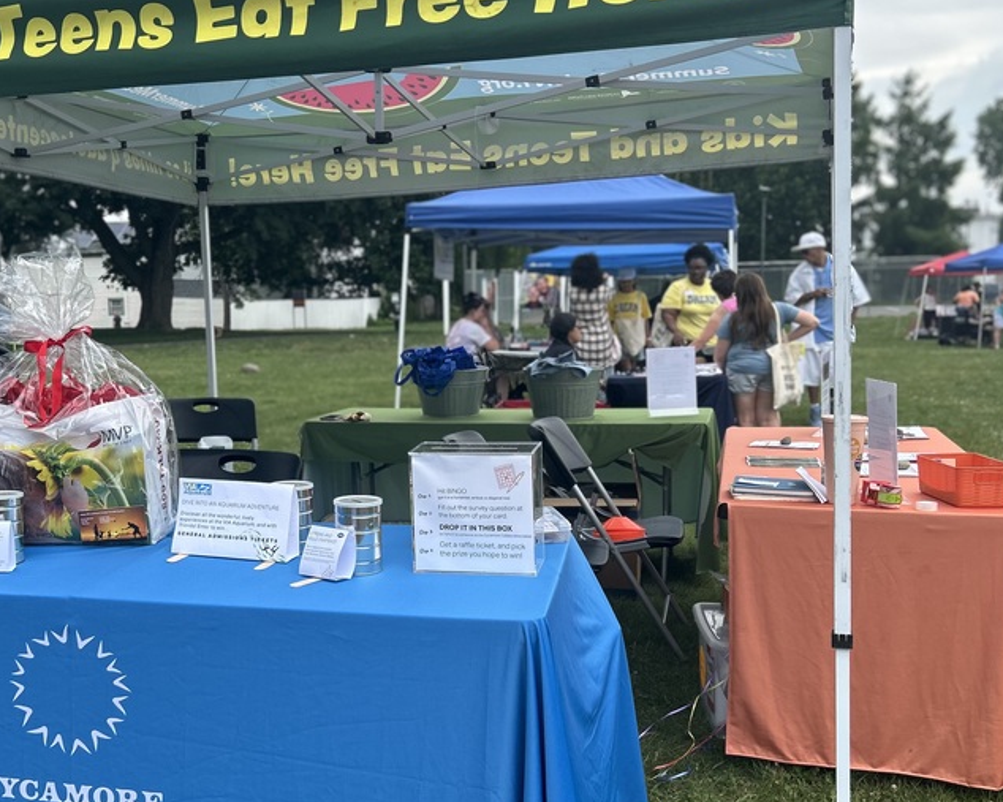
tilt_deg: -5.8
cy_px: 418
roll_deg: +2.6
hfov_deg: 44.4
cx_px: 365
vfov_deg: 36.5
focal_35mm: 41
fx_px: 1217
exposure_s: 1/1377
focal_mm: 5.7
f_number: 1.5
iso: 50
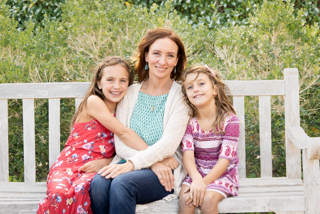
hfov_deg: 19.8
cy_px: 149
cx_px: 139
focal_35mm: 103
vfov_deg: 13.3
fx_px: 916
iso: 640
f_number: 3.2
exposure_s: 1/400
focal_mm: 50
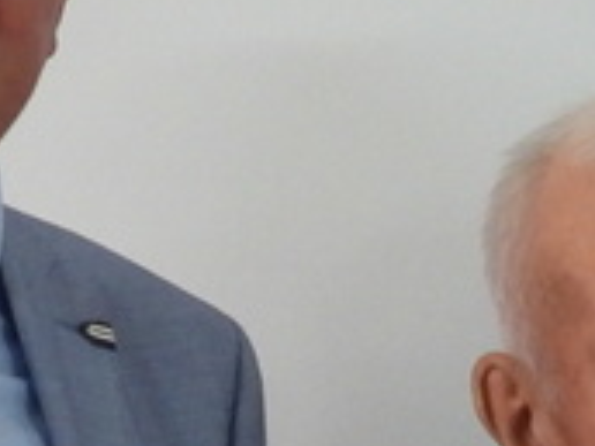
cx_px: 491
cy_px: 754
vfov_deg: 5.1
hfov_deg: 6.9
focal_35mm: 286
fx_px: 4916
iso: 400
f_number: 3.2
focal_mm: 7.4
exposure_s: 1/25
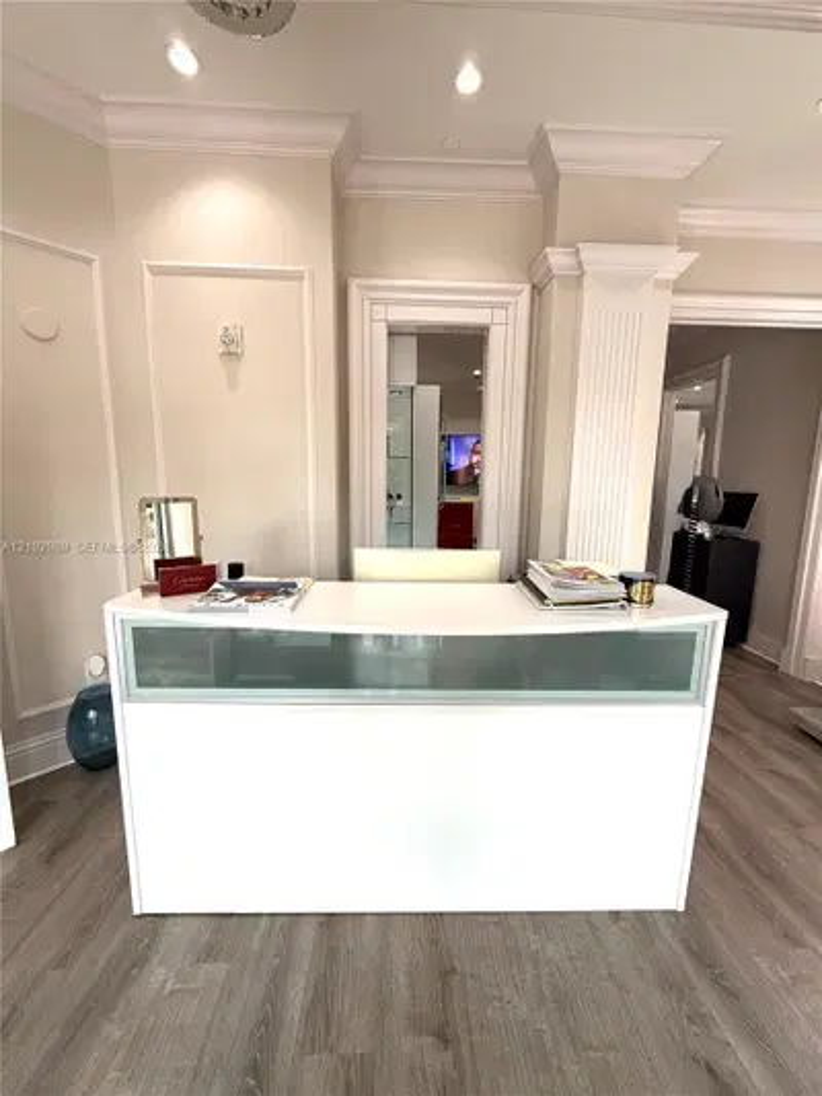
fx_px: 443
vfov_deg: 102.1
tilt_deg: -7.6
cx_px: 411
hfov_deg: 85.7
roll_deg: -0.5
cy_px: 548
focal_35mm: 14
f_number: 2.2
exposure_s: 1/120
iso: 160
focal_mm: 2.22
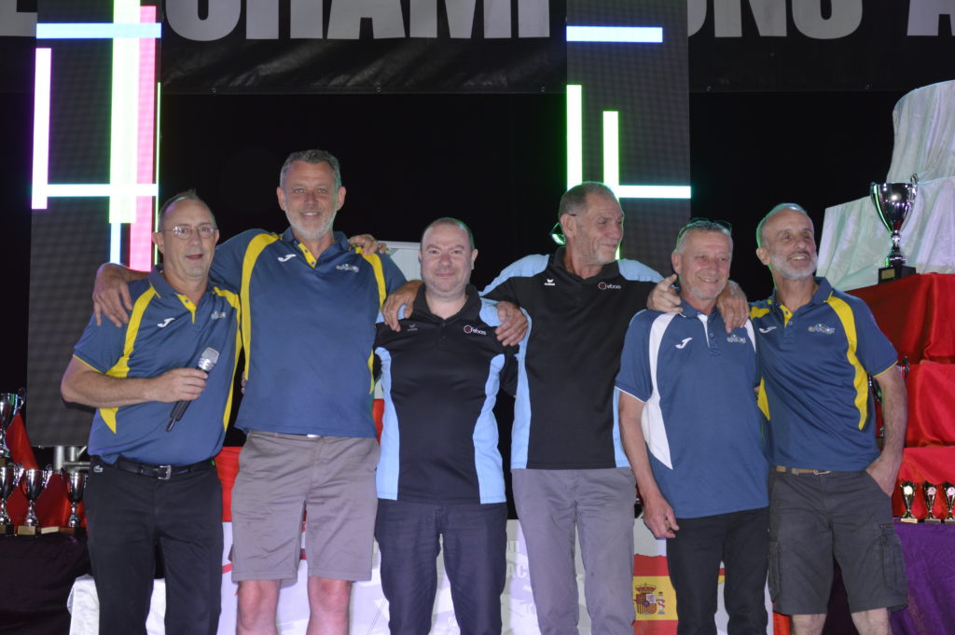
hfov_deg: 29.9
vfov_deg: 20.1
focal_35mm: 68
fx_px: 1789
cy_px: 318
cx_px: 478
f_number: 4.8
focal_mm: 45
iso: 400
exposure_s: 1/80
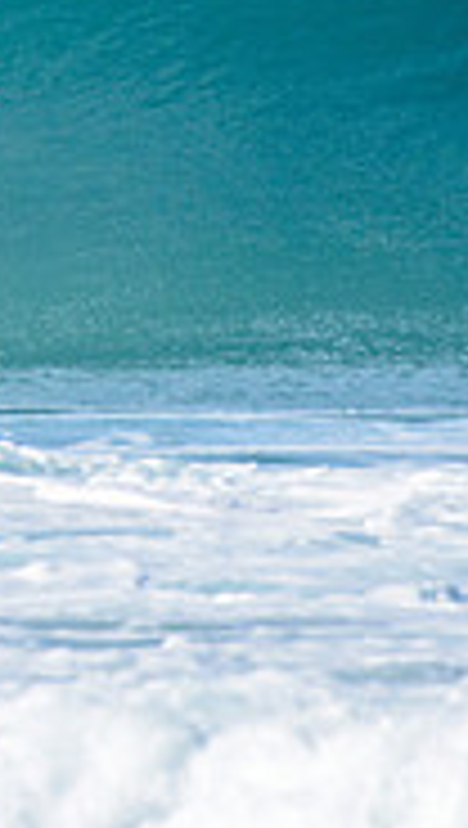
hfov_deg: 0.7
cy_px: -25
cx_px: -526
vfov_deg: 1.3
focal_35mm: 1650
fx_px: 36268
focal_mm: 500
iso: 280
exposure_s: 1/2500
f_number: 5.6
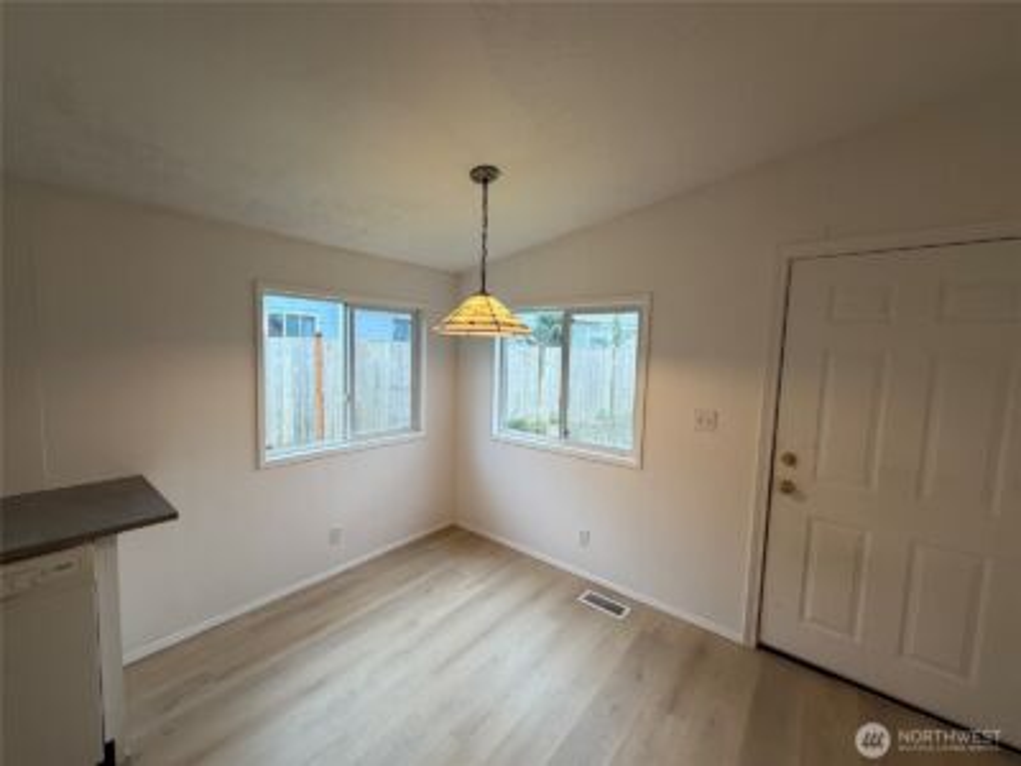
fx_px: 413
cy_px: 383
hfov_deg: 102.1
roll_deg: -1.2
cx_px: 510
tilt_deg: -4.4
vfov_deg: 85.7
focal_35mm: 14
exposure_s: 1/120
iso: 200
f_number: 2.2
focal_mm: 2.22
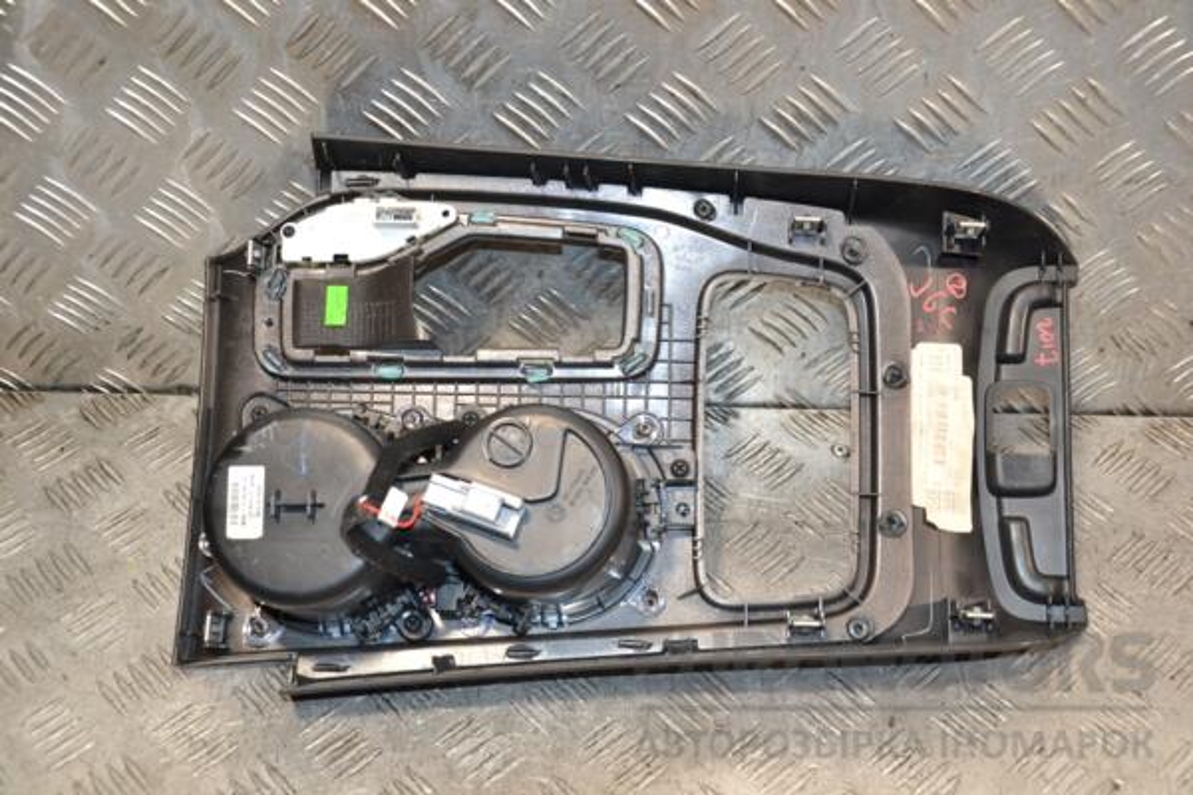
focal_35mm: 48
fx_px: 1591
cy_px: 398
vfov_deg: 28.1
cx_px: 596
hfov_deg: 41.1
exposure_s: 1/125
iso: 800
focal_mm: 32
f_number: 5
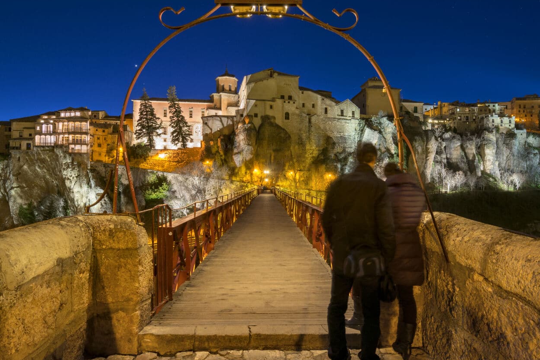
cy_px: 166
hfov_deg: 75.6
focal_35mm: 23
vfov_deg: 55.1
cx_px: 311
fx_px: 345
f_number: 7.1
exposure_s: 13
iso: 100
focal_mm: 14
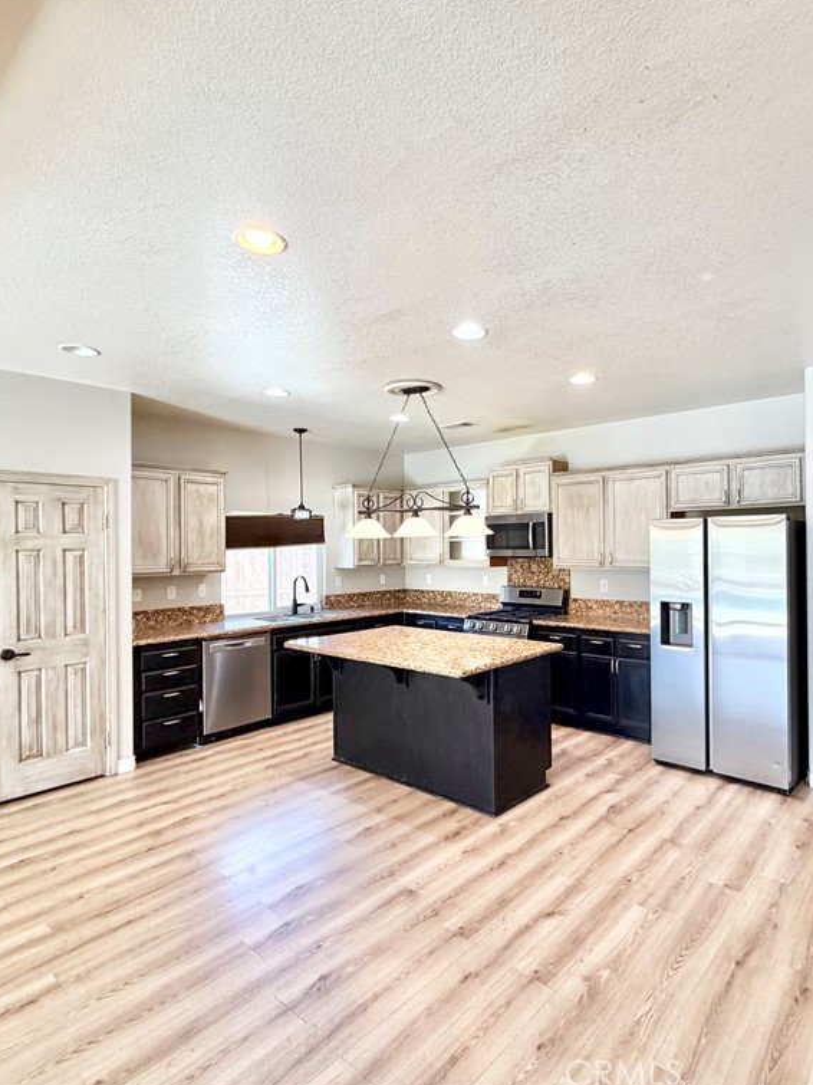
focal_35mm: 19
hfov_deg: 67.9
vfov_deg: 84.7
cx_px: 493
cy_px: 542
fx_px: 595
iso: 250
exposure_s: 1/120
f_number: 2.2
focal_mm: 2.22
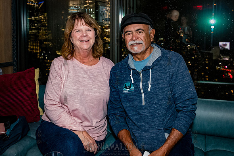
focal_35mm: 36
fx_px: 233
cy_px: 46
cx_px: 110
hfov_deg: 53.3
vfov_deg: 36.4
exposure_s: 1/200
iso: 12800
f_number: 4.5
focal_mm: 24
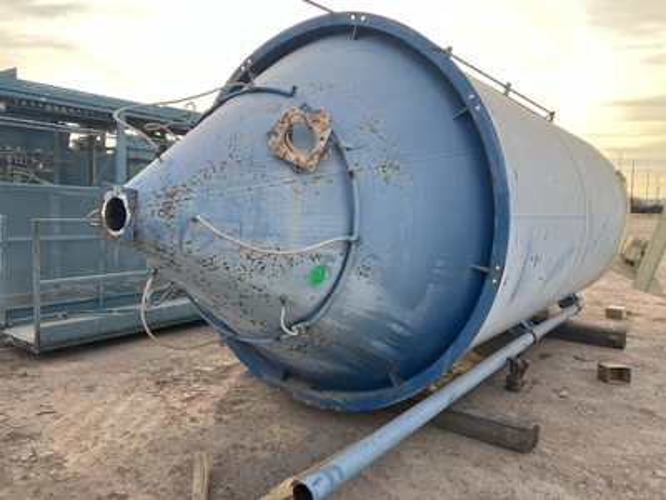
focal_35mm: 28
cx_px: 333
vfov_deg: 49.7
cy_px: 250
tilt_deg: -3.5
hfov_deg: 63.4
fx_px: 539
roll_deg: -0.1
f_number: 1.8
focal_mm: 3.99
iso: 32
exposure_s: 1/300
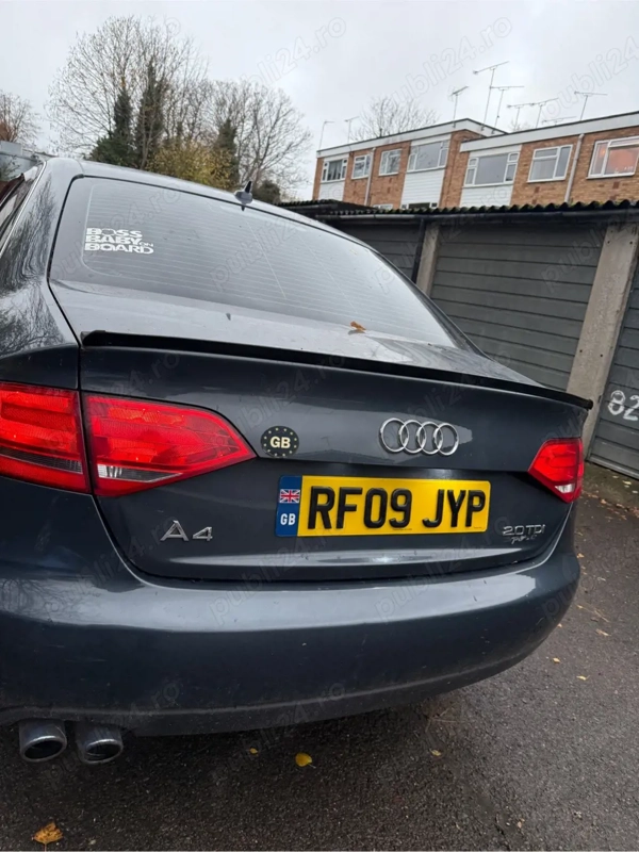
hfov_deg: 56.8
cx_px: 320
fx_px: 591
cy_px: 426
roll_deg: -8.4
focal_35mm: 24
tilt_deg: -13.3
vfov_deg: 71.6
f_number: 1.78
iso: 200
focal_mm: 6.76
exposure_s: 1/100
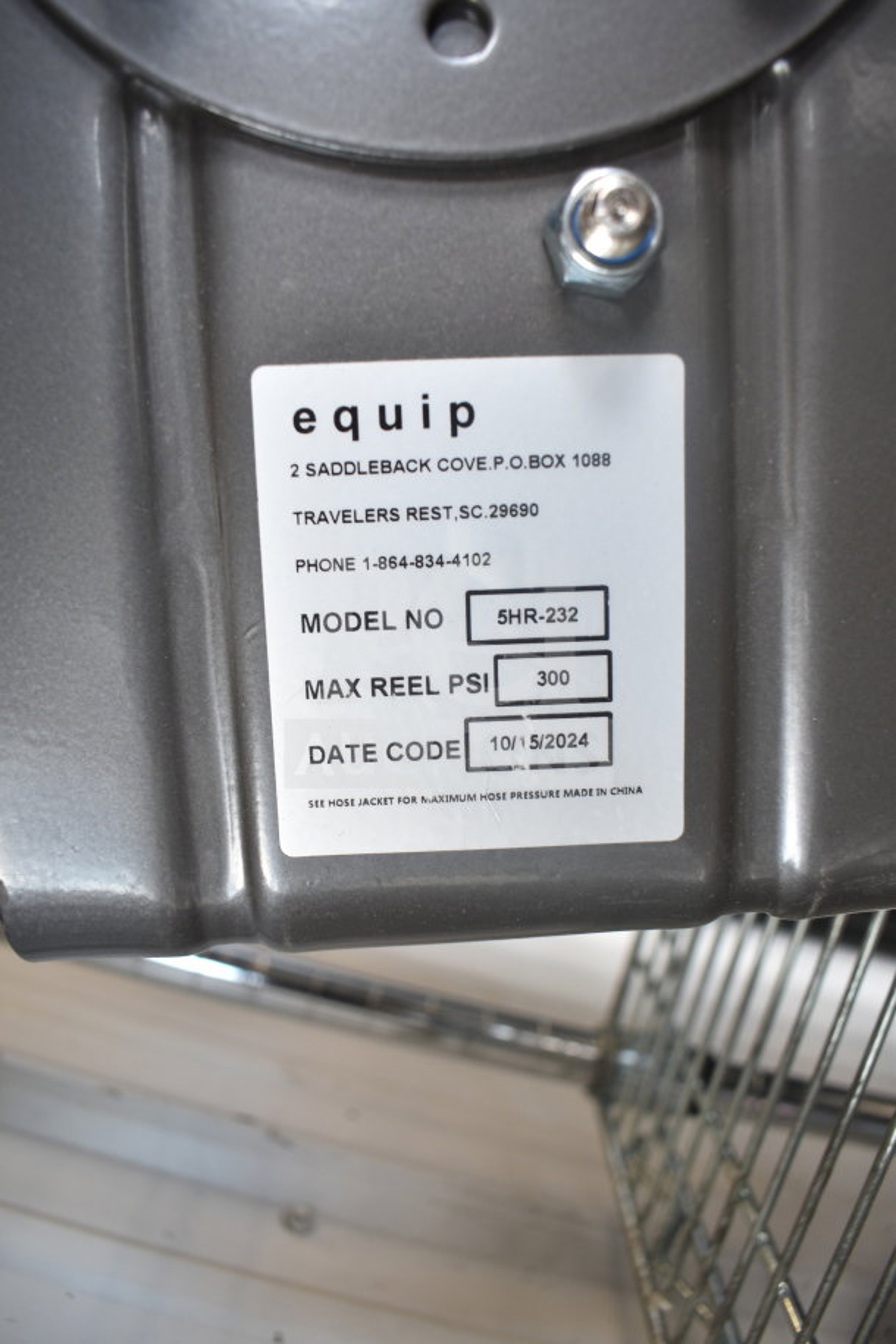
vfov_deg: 67.4
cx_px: 448
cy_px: 672
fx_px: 1008
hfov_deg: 47.9
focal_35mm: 27
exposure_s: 1/30
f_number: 3.5
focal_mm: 18
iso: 200
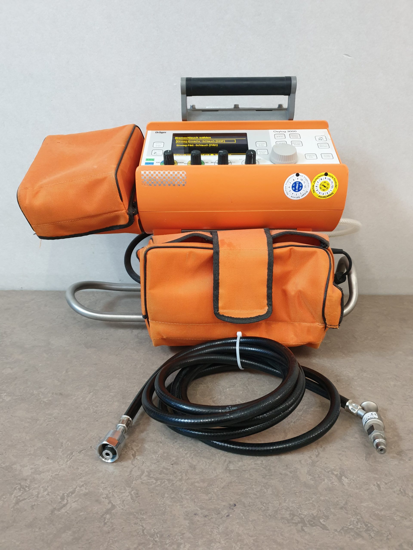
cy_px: 275
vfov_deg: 67.3
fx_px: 414
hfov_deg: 53.1
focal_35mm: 26
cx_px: 206
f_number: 1.5
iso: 250
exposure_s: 1/50
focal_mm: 4.3
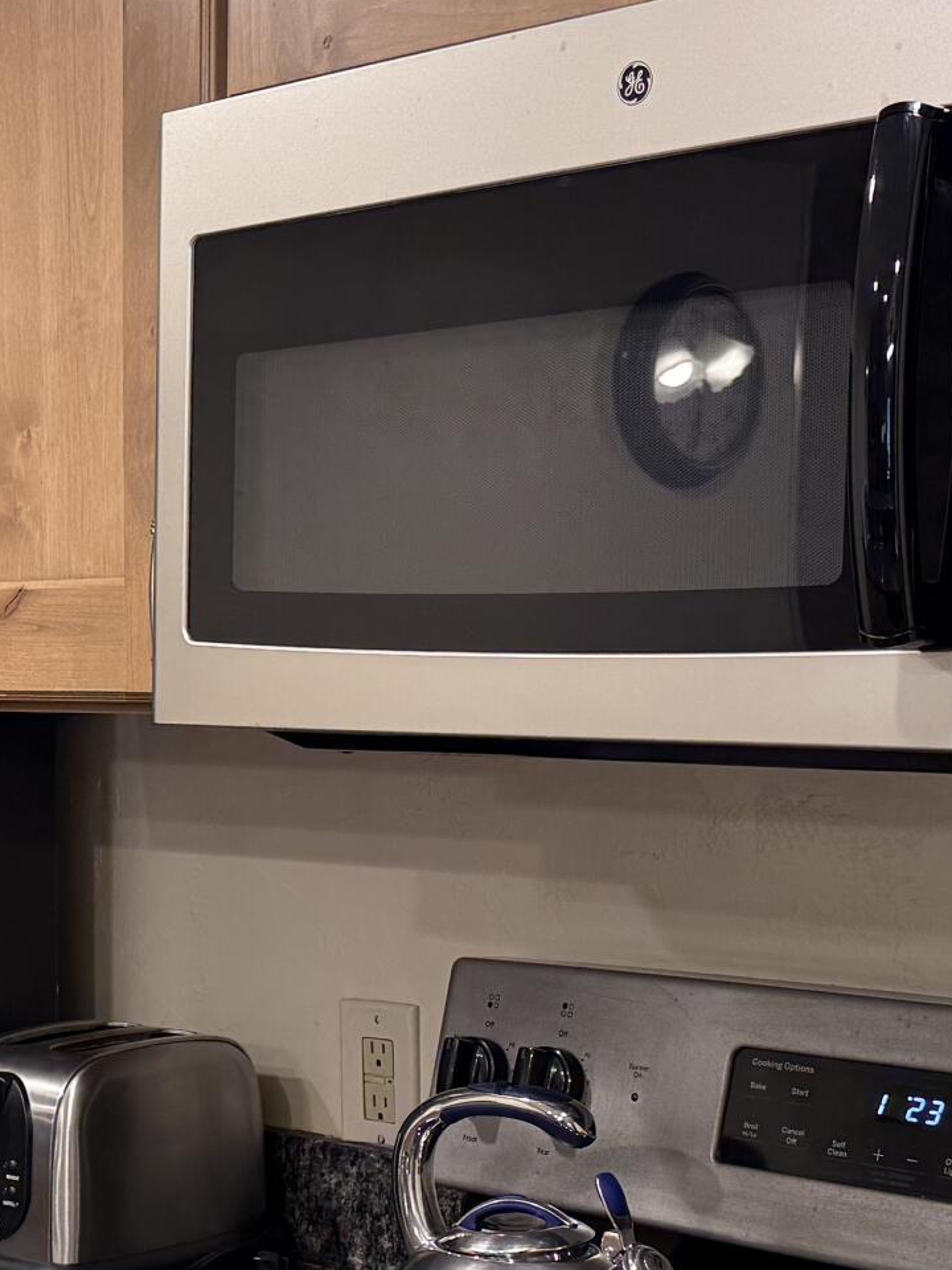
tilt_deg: -4.2
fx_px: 2750
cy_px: 824
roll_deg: +0.2
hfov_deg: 18.7
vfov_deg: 25.9
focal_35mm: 75
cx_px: -157
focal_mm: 6.76
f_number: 1.78
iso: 200
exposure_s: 1/120
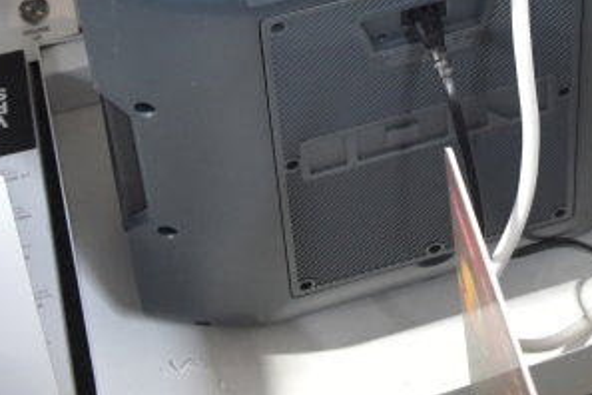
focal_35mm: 111
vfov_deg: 10.7
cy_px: -512
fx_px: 1825
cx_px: 512
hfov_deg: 18.2
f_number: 3.8
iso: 800
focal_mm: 24
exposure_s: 1/40
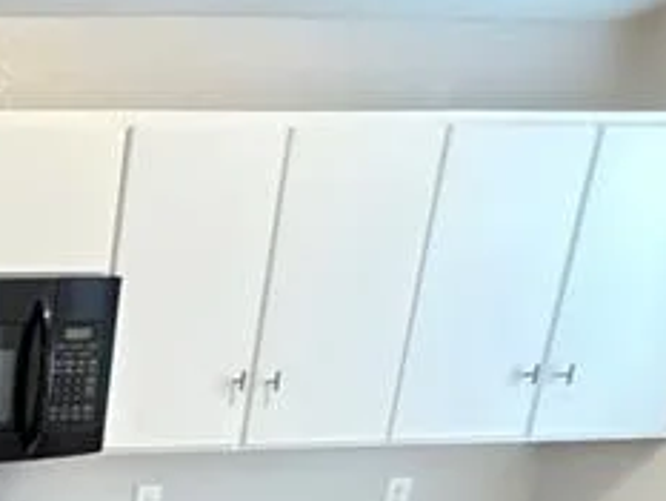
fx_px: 924
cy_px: 650
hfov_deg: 25.2
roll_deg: +1.8
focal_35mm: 48
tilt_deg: -14.3
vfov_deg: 25.9
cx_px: -420
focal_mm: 2.22
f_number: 2.2
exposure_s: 1/60
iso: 1250
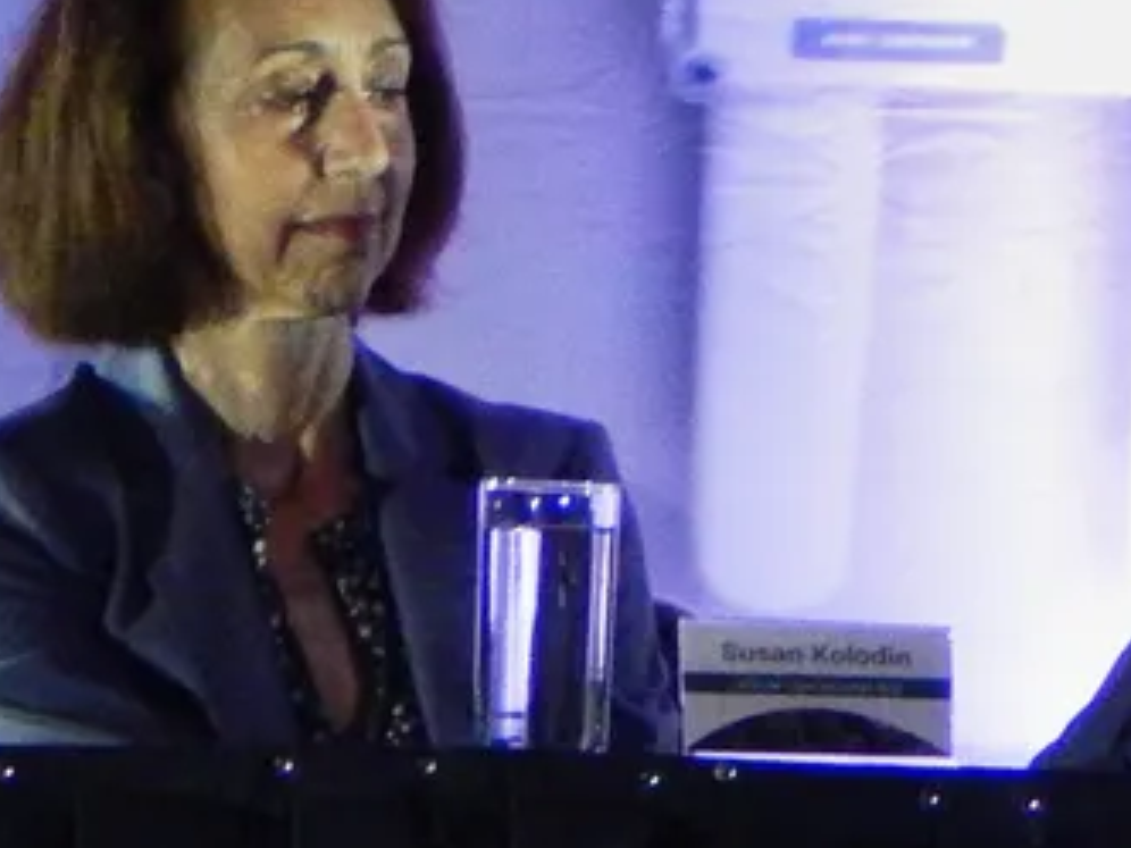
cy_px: 225
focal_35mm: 1081
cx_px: 1734
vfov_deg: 1.4
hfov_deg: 1.8
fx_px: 35319
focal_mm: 41.7
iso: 560
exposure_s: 1/30
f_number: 5.6
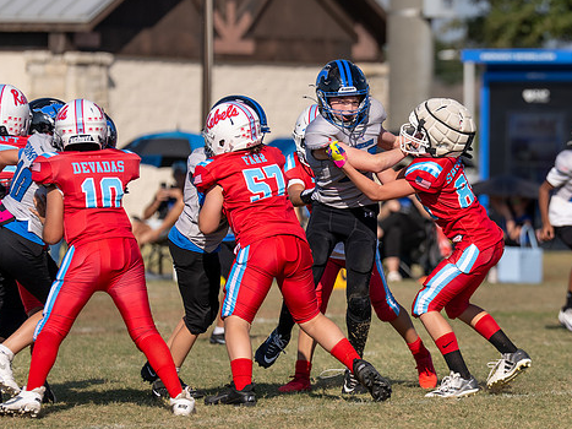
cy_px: 238
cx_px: 450
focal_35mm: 402
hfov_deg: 4.9
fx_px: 6641
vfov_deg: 3.7
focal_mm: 200
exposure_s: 1/3200
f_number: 3.2
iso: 100
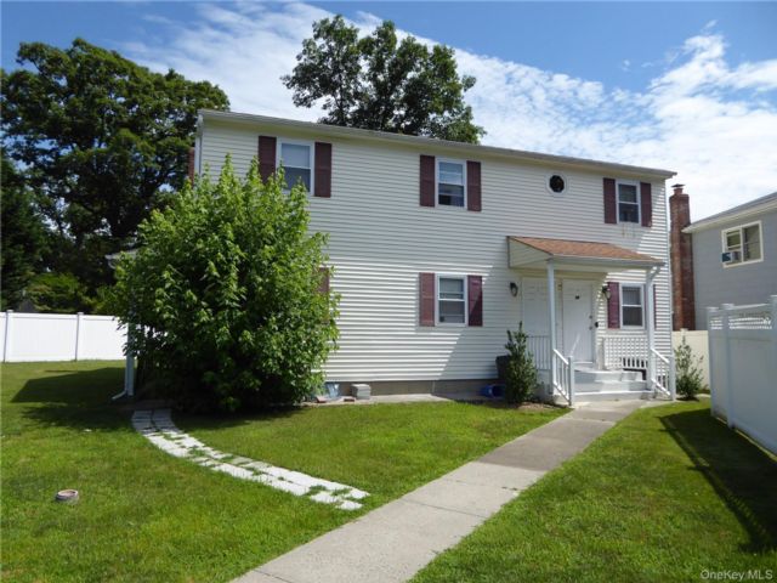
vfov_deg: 54.9
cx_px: 388
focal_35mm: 25
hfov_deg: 69.4
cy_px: 292
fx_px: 561
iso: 80
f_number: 3.3
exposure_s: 1/1000
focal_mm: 4.3
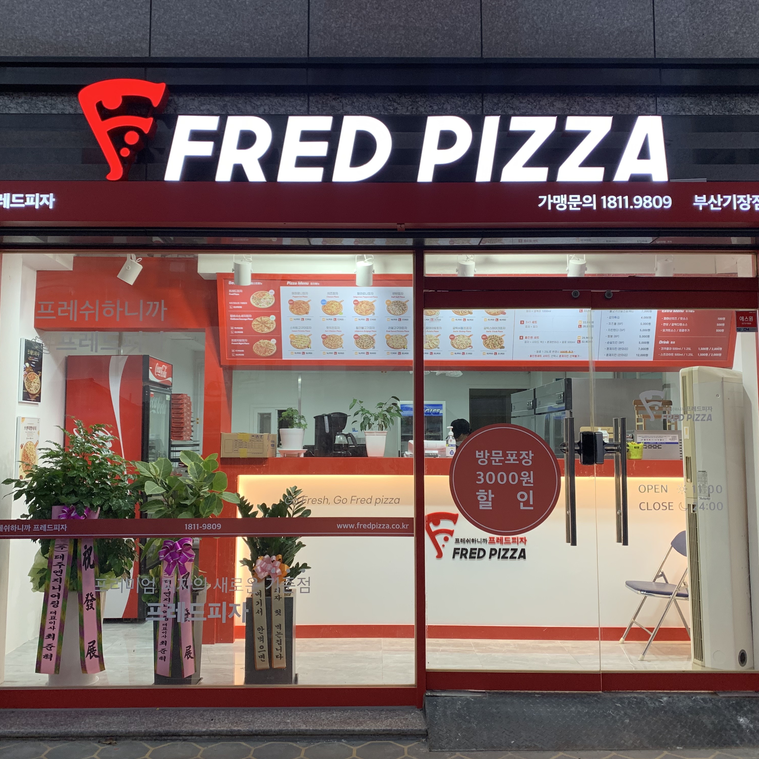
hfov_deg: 52.5
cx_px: 380
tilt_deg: +6.7
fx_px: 769
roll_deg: -0.5
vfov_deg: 52.5
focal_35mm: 31
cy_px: 382
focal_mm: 4.25
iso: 80
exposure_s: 1/120
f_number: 1.8
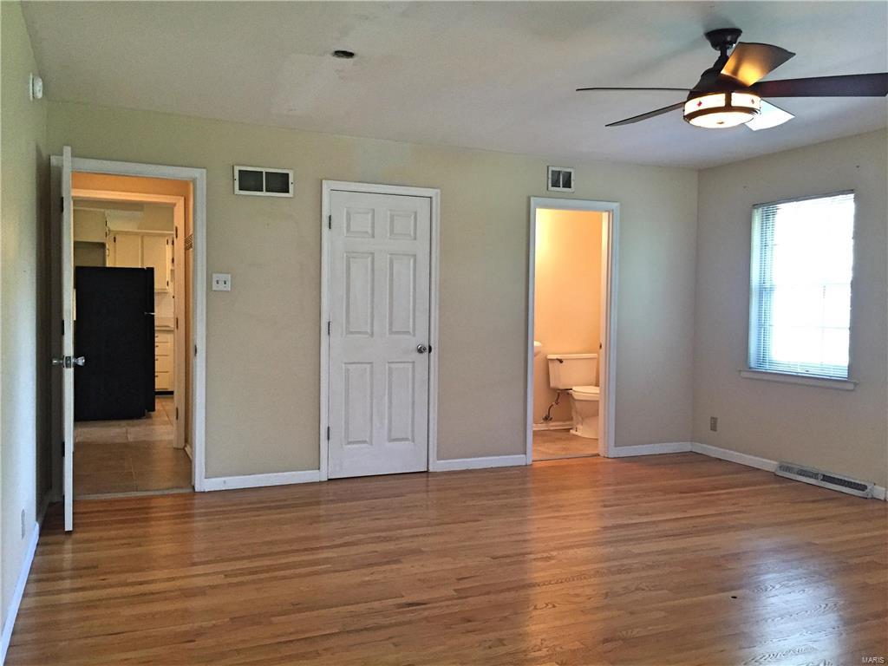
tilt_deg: -0.8
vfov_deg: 48.2
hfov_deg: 61.7
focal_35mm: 29
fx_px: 744
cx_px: 444
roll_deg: -1.0
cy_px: 333
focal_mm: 4.15
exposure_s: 1/30
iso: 160
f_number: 2.2
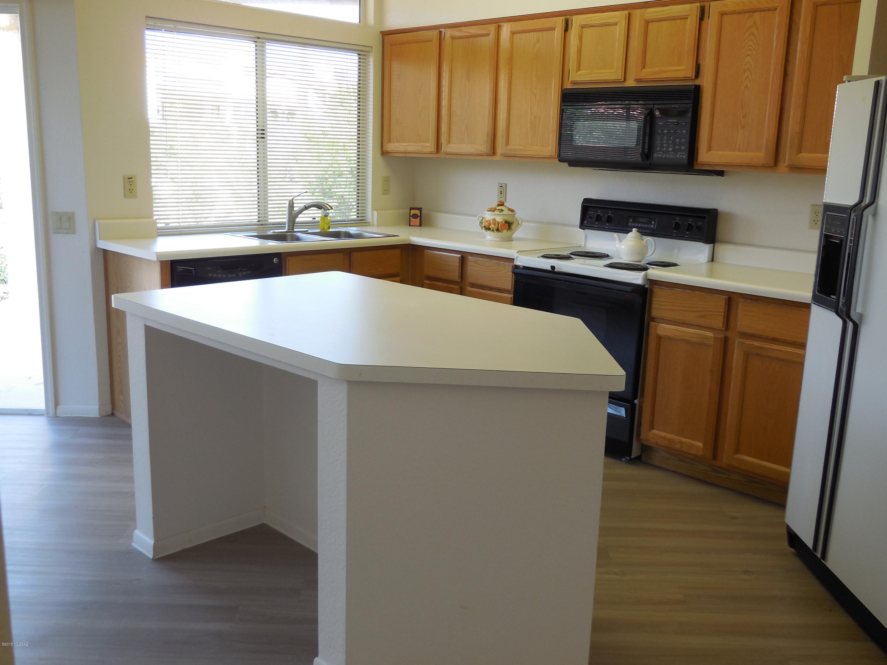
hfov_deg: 54.0
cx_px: 444
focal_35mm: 34
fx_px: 871
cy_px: 332
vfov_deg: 41.8
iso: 125
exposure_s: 1/40
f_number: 3.4
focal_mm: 6.1
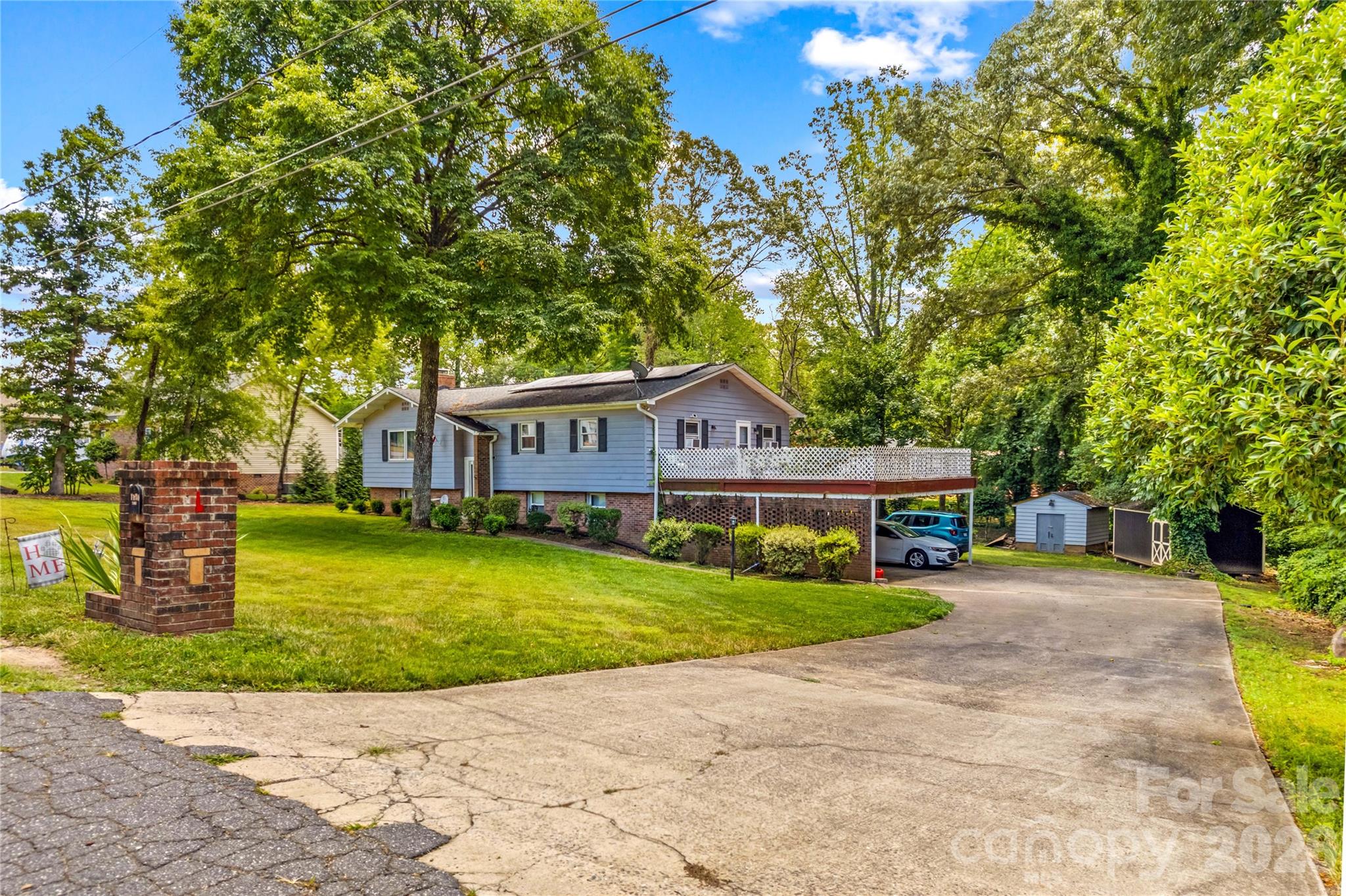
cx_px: 673
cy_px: 448
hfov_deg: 78.6
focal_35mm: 22
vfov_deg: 57.2
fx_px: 822
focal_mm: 8.38
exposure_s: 1/320
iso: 100
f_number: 2.8
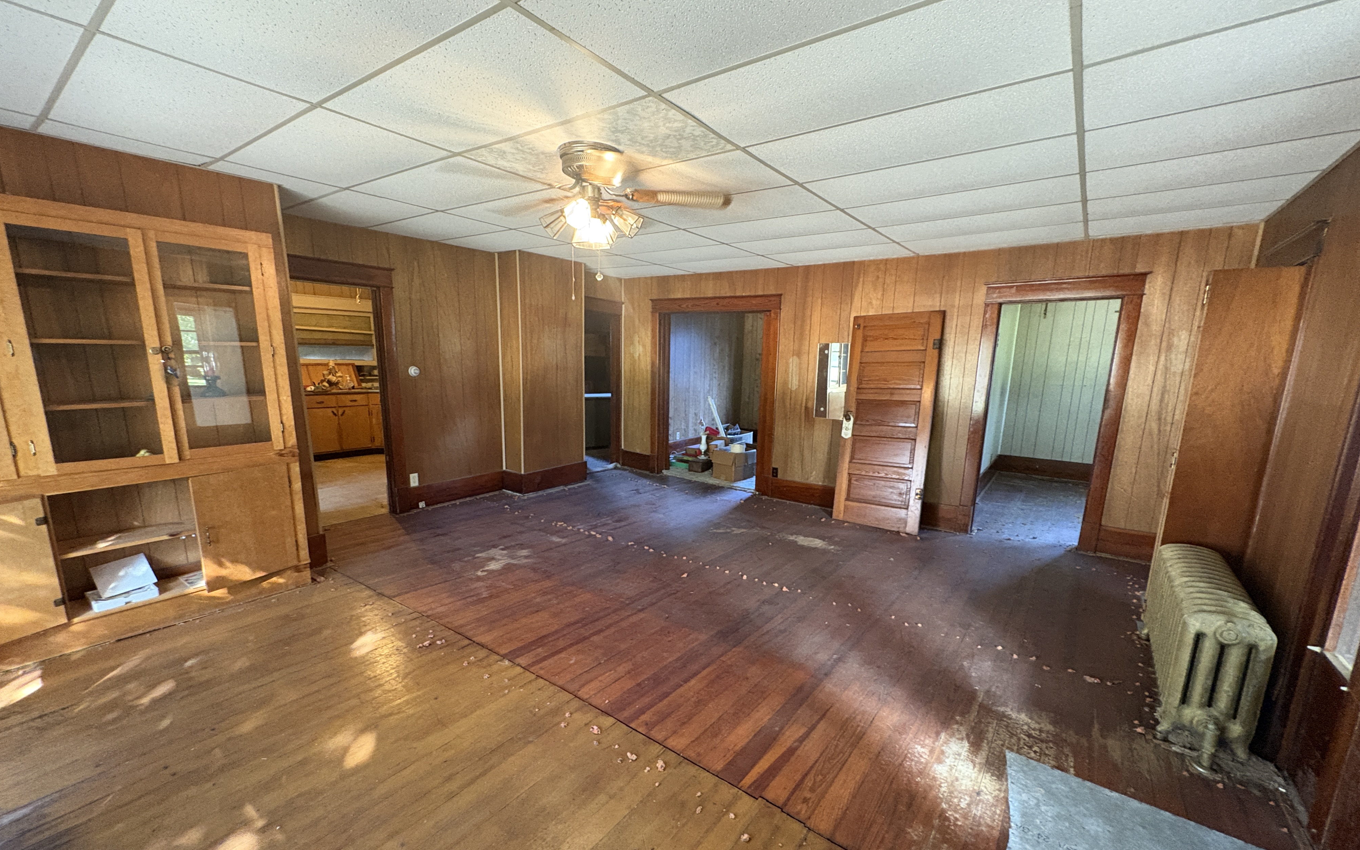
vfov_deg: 74.6
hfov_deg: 101.5
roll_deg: -1.3
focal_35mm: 15
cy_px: 465
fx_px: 556
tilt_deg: -11.0
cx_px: 680
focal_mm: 2.22
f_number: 2.2
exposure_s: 1/40
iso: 640
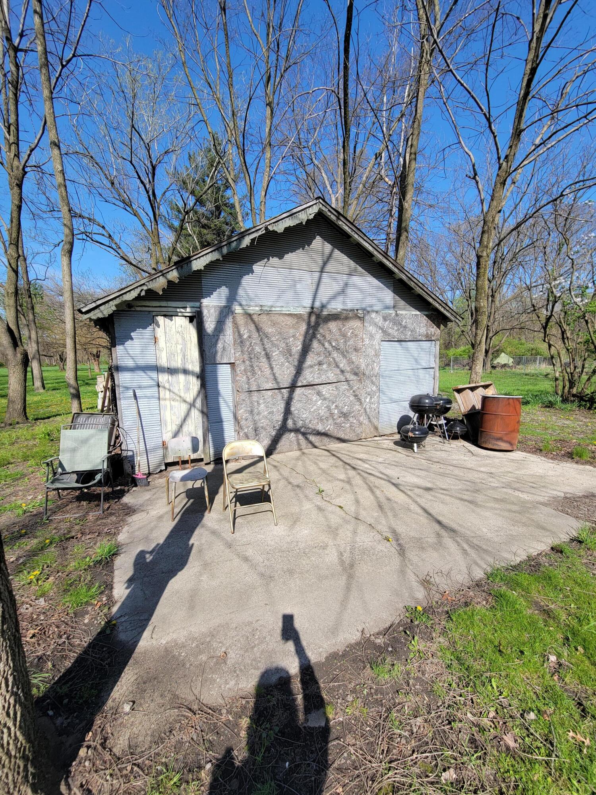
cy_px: 398
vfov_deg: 106.2
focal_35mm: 13
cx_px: 298
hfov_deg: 89.9
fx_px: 298
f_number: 2.2
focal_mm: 2.2
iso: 50
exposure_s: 1/1132
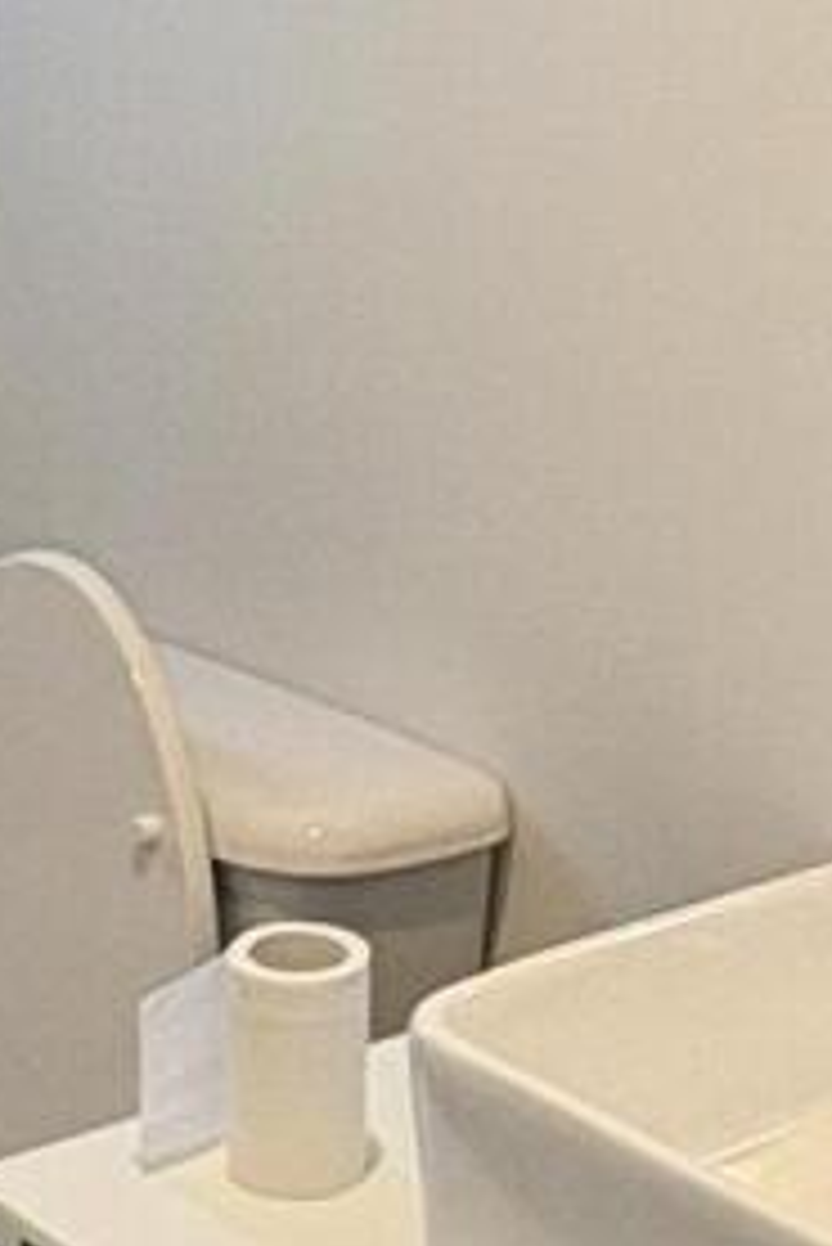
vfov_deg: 19.0
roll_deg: -1.8
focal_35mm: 105
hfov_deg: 13.0
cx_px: 535
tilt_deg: -6.4
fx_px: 3635
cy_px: 67
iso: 160
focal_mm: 2.22
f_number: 2.2
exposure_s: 1/60
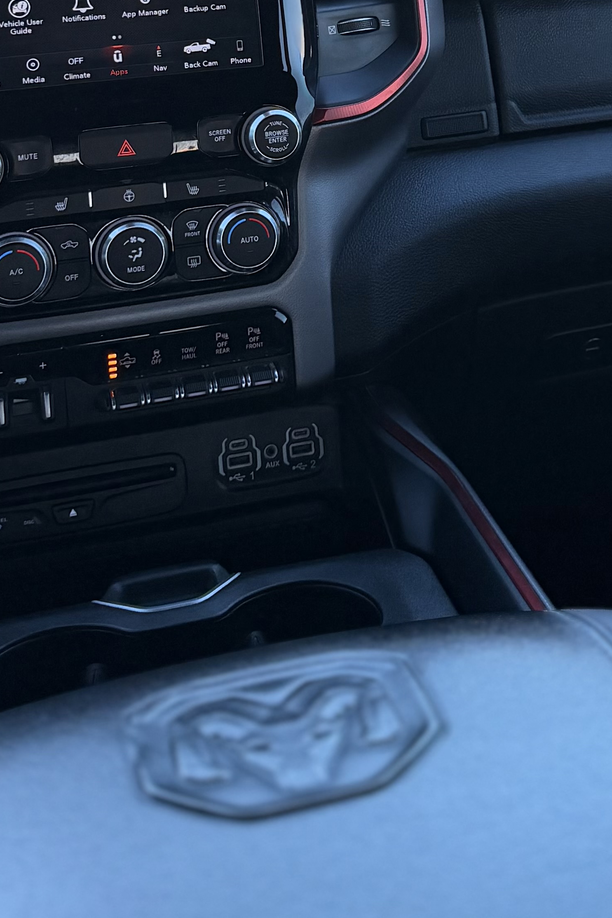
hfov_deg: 20.9
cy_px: -71
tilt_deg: -7.5
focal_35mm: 64
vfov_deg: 28.7
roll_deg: -0.2
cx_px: 529
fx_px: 1632
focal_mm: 6.76
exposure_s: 1/121
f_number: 1.78
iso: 200
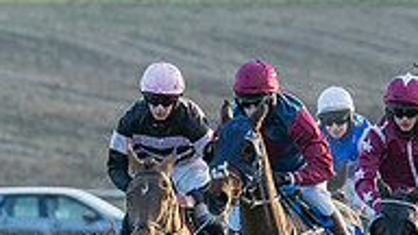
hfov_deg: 1.8
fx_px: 13345
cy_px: 167
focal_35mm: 1204
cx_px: 472
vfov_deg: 1.0
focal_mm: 187
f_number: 4
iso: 800
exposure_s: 1/1000
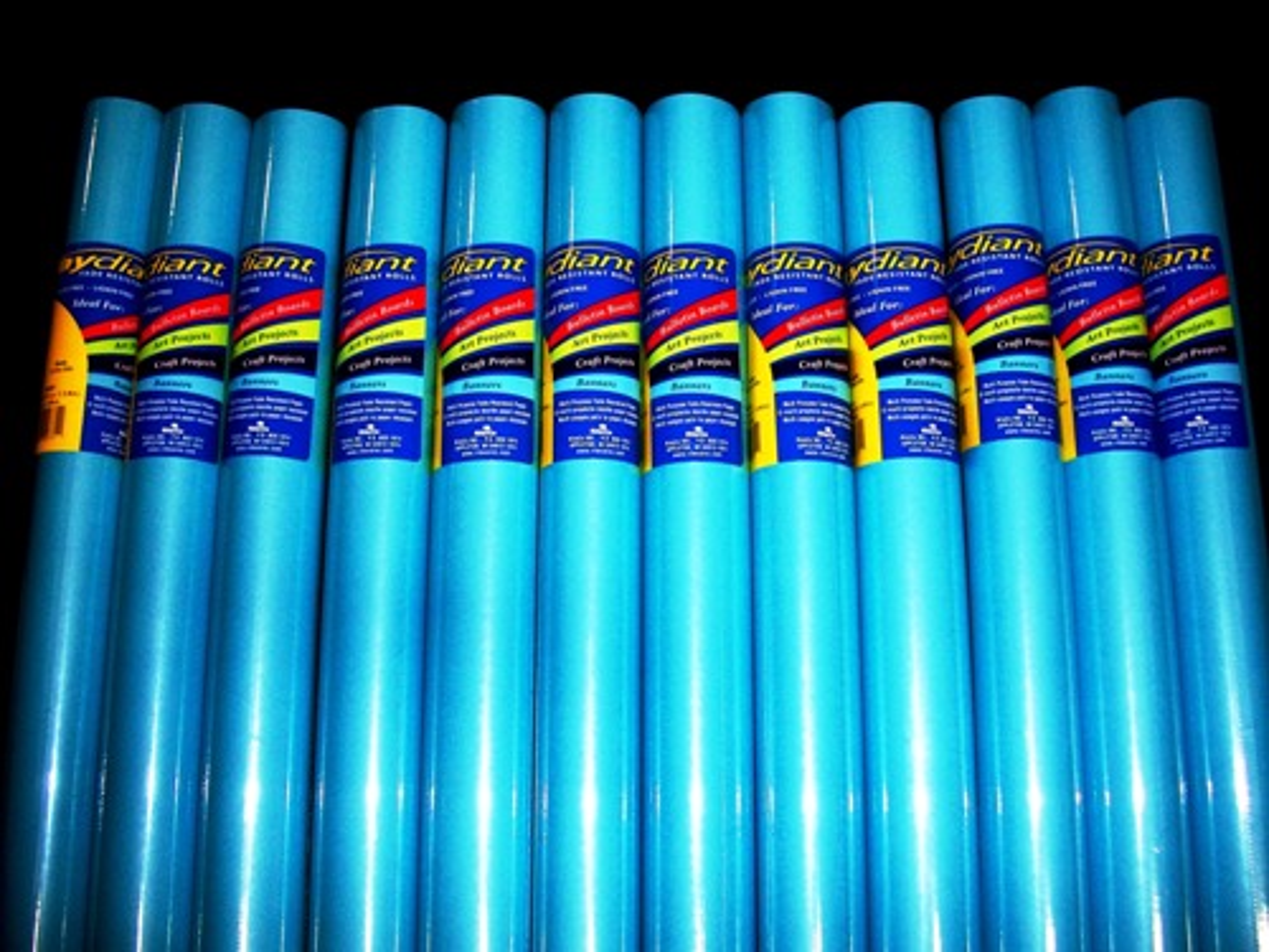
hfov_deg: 52.6
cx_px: 634
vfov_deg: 40.7
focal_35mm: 35
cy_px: 476
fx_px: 1283
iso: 200
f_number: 3.1
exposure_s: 1/125
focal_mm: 6.3
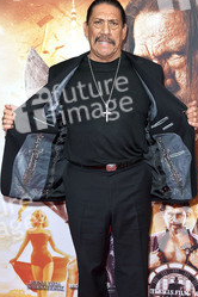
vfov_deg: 32.9
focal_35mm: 61
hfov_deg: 22.3
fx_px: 503
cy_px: 165
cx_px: 107
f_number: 5
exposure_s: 1/250
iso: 800
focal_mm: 38
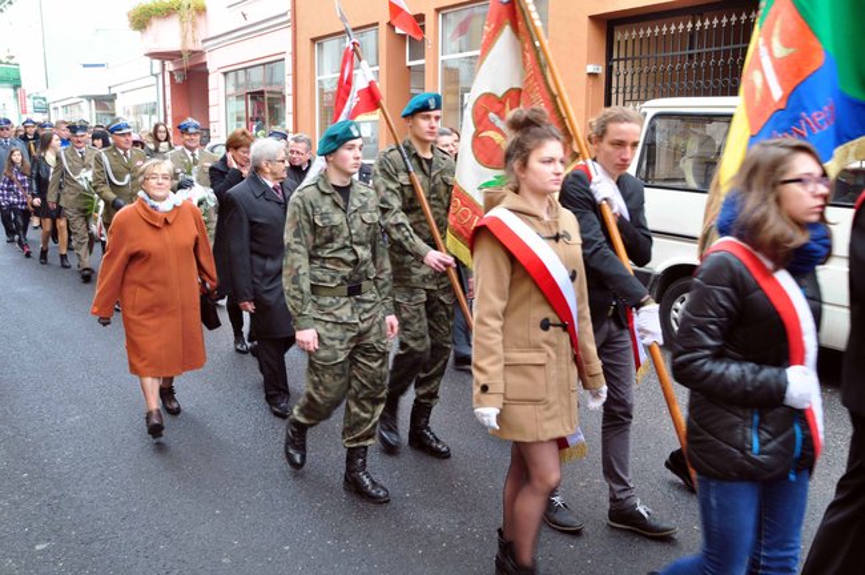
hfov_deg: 57.3
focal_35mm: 33
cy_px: 288
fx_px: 792
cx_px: 432
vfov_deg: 39.9
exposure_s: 1/60
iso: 400
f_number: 8
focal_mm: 22
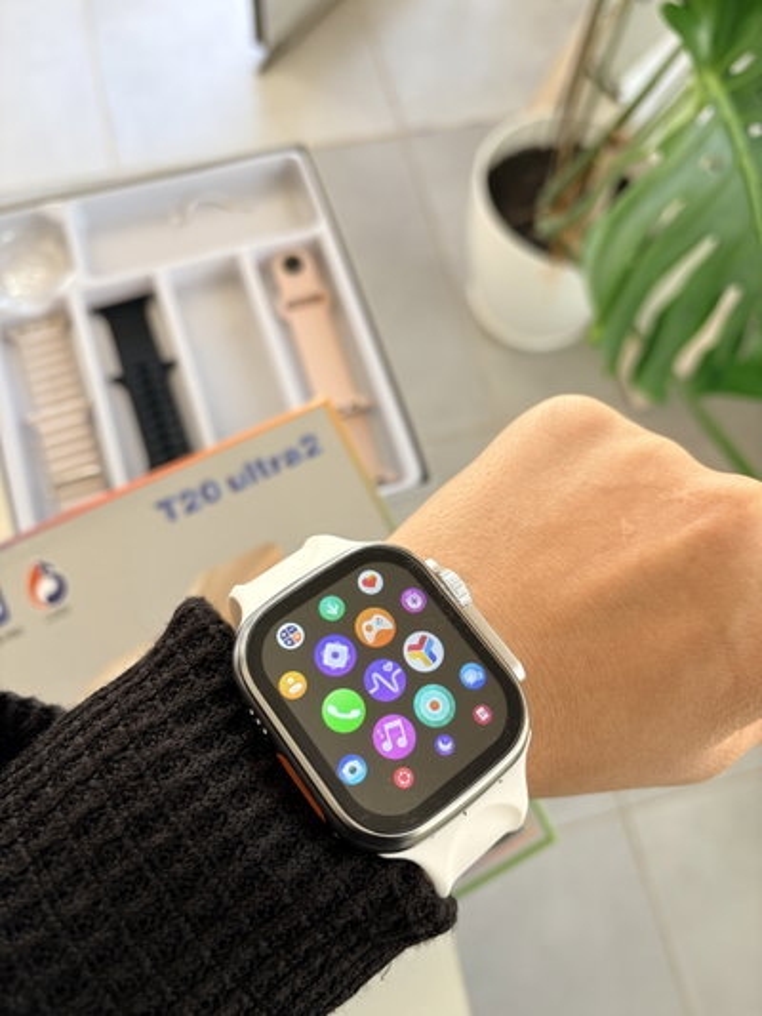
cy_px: 508
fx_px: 763
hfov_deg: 53.1
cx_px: 381
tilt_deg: -69.2
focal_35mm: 26
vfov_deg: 67.3
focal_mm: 5.96
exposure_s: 1/122
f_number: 1.6
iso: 50
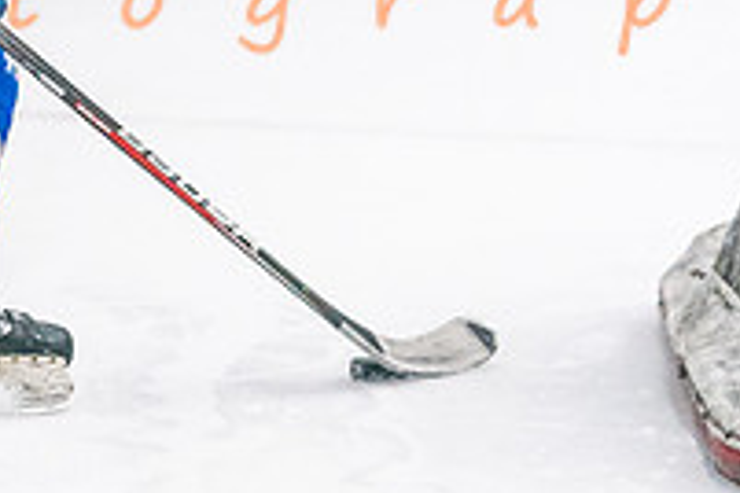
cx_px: -76
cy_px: -265
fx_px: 7256
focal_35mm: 353
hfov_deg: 5.8
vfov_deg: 3.9
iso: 3200
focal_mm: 82
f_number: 2.8
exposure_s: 1/1250
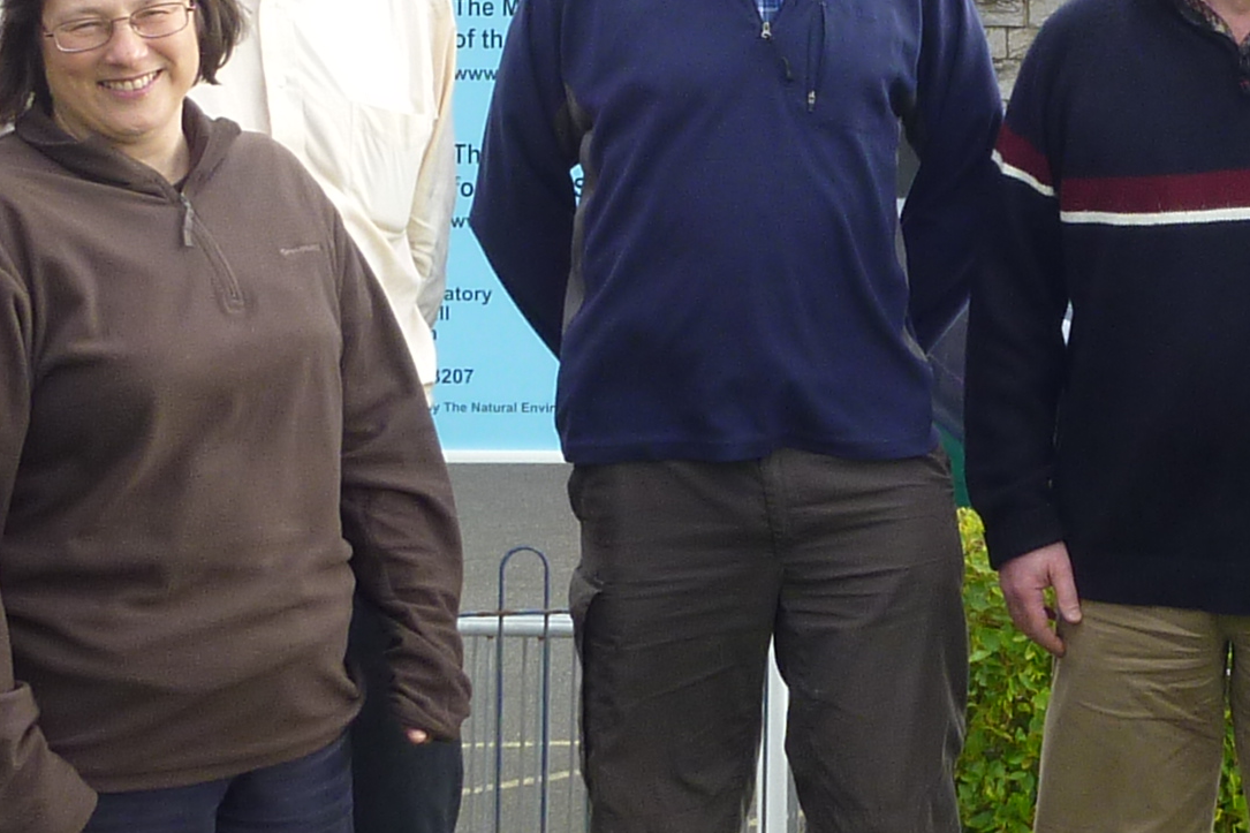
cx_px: 1200
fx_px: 4027
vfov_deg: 11.7
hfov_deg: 17.3
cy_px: -5
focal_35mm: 116
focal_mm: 4.9
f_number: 3.3
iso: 80
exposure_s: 1/100
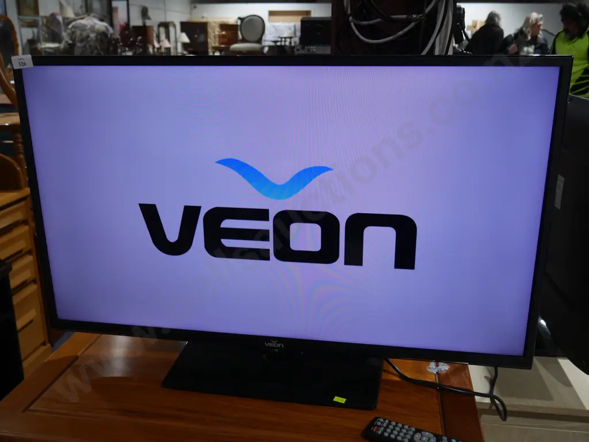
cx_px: 294
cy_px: 221
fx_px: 579
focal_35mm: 34
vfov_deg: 41.8
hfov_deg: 54.0
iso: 200
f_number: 4
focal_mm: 17
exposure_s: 1/60
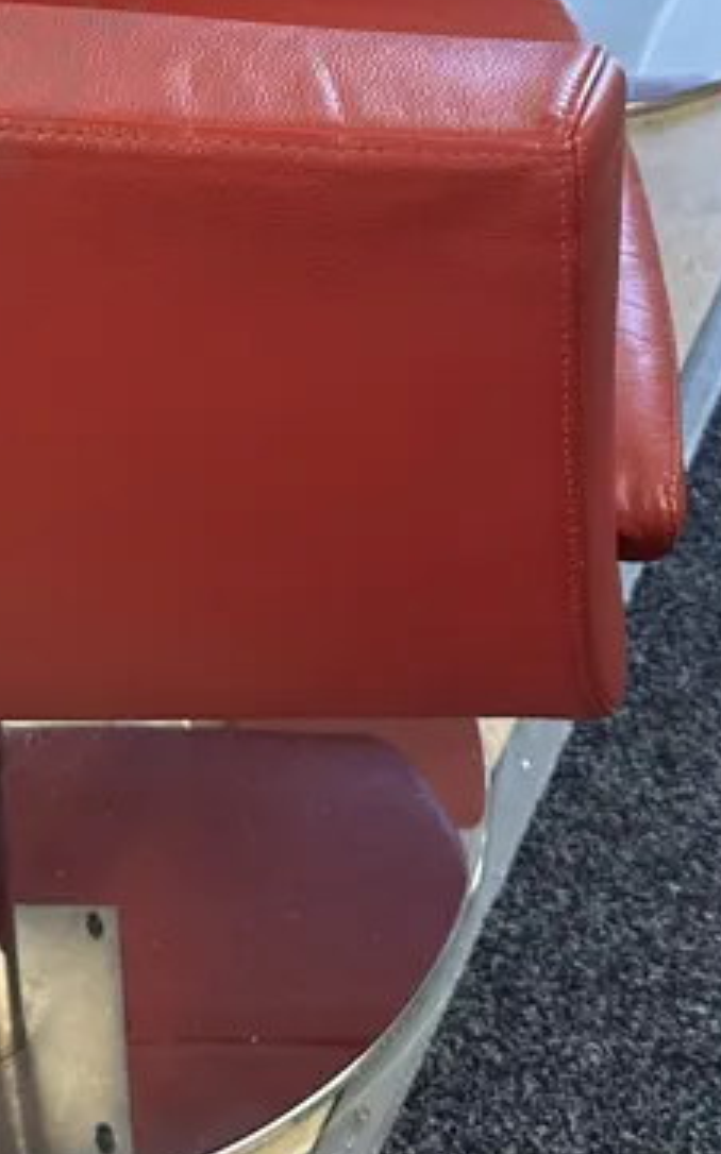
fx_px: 2265
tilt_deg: -32.2
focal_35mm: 72
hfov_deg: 17.7
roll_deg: +3.2
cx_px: 0
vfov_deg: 27.5
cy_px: 102
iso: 250
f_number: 1.78
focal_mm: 6.86
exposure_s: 1/50
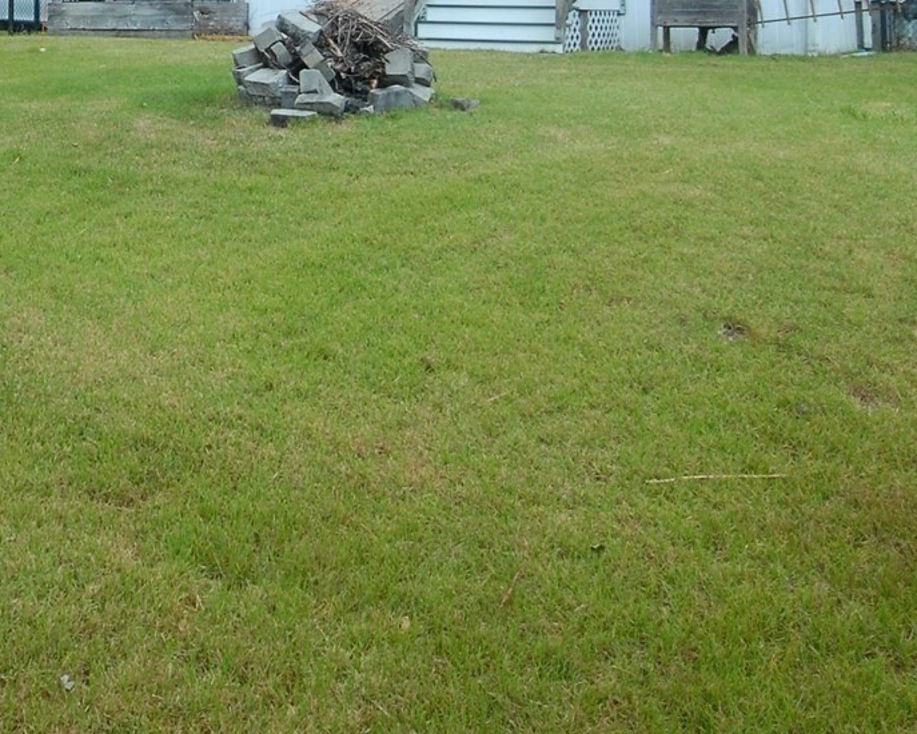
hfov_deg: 41.0
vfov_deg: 31.2
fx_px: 1140
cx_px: 124
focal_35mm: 42
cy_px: -99
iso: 200
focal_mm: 10
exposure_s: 1/125
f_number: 9
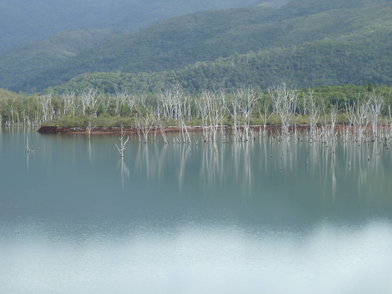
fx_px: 1551
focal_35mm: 137
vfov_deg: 10.8
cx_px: 196
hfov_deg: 14.4
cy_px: 147
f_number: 4.5
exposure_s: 1/200
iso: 80
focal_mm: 22.5
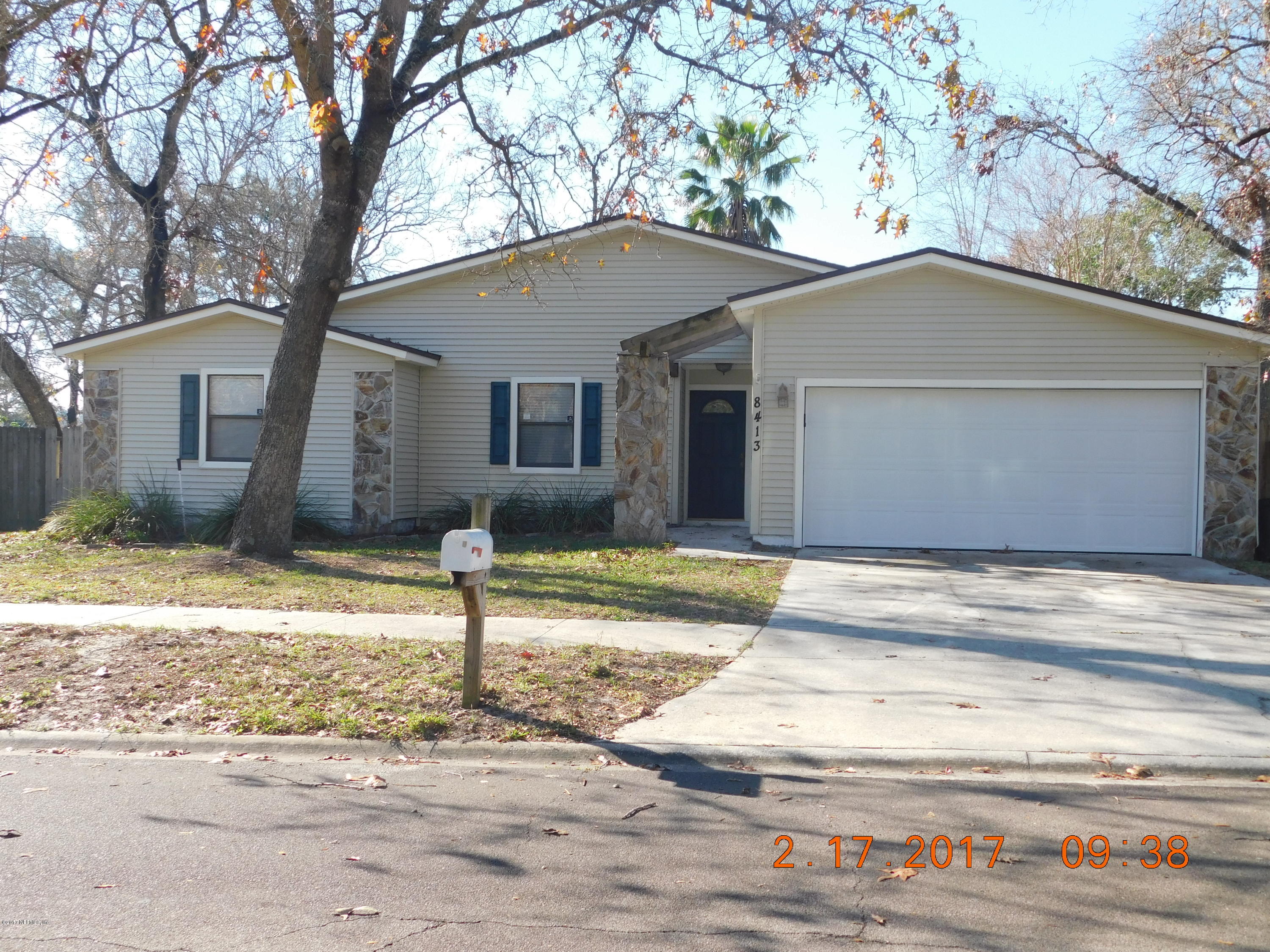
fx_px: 1321
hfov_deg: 51.4
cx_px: 635
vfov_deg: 39.7
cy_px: 476
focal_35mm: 36
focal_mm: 6.3
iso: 125
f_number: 3.5
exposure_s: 1/400
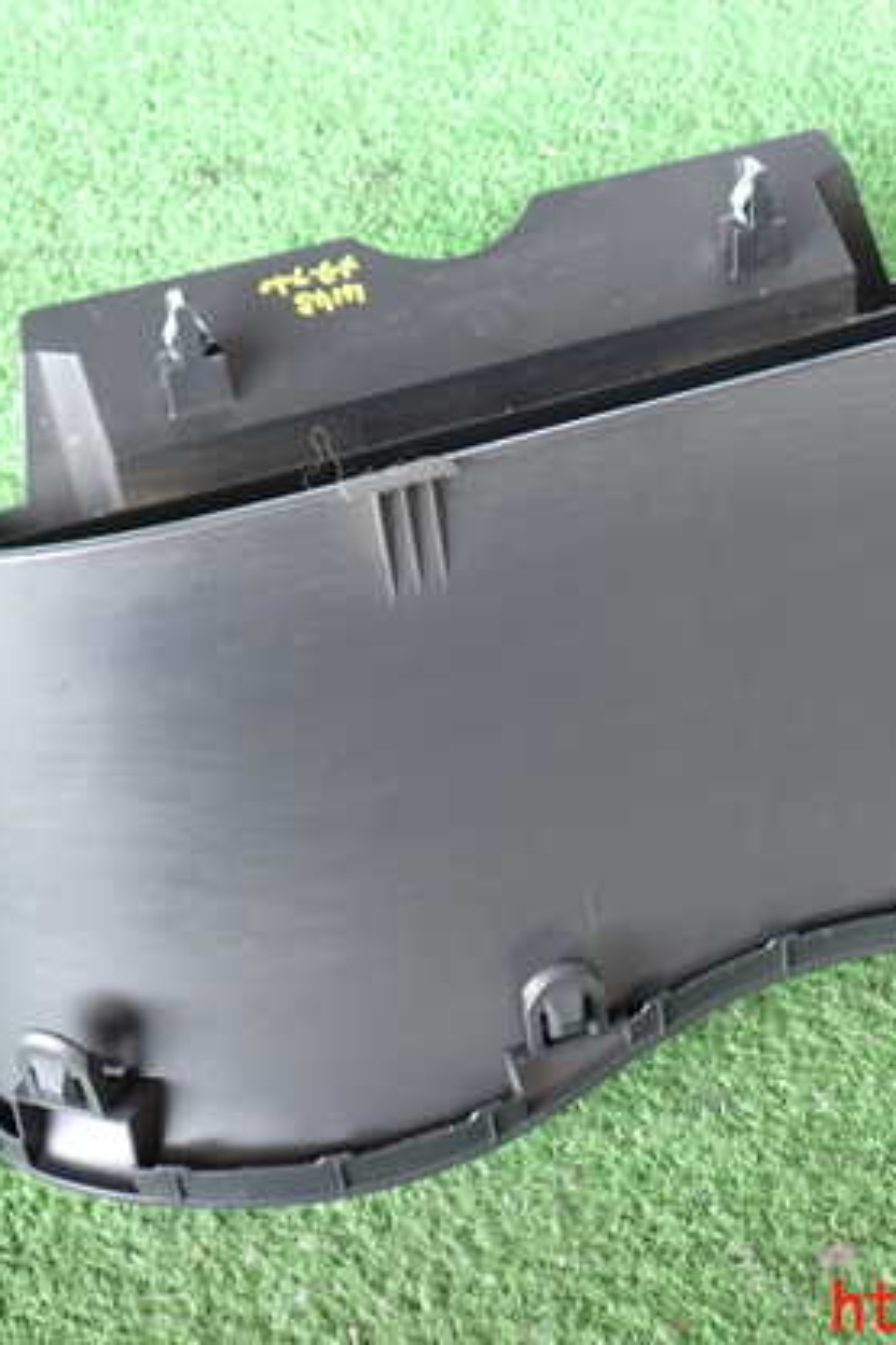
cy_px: 624
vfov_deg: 41.1
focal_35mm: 48
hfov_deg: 27.9
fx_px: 1793
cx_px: 592
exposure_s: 1/40
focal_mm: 5.79
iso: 200
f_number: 2.4
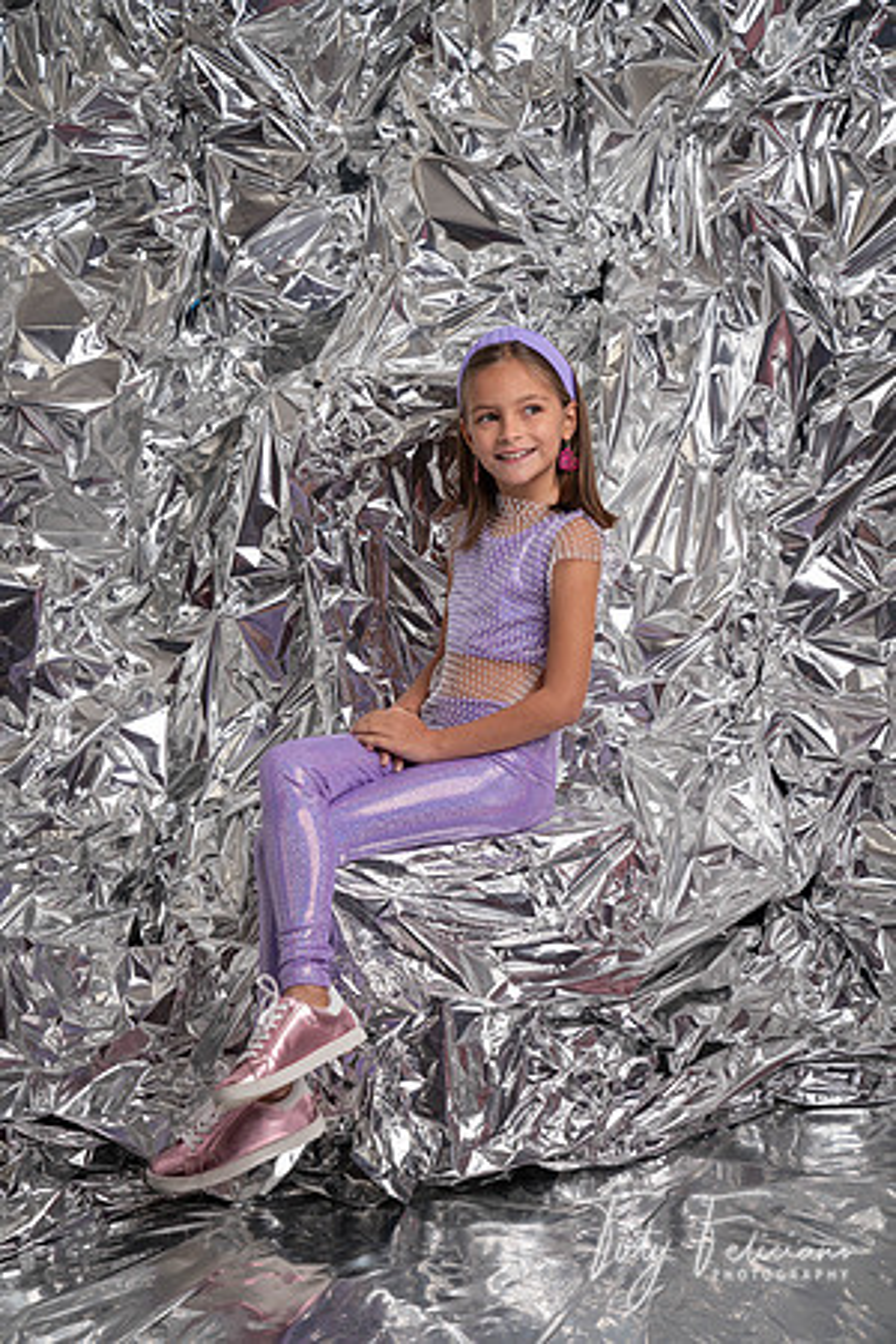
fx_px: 2202
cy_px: 672
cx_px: 448
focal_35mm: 59
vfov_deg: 33.9
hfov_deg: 23.0
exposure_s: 1/160
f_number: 5.6
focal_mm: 59
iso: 160
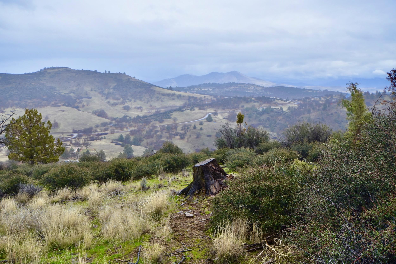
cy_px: 132
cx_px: 198
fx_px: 396
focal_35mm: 36
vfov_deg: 36.9
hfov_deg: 53.1
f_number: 8
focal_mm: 24
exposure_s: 1/60
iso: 140
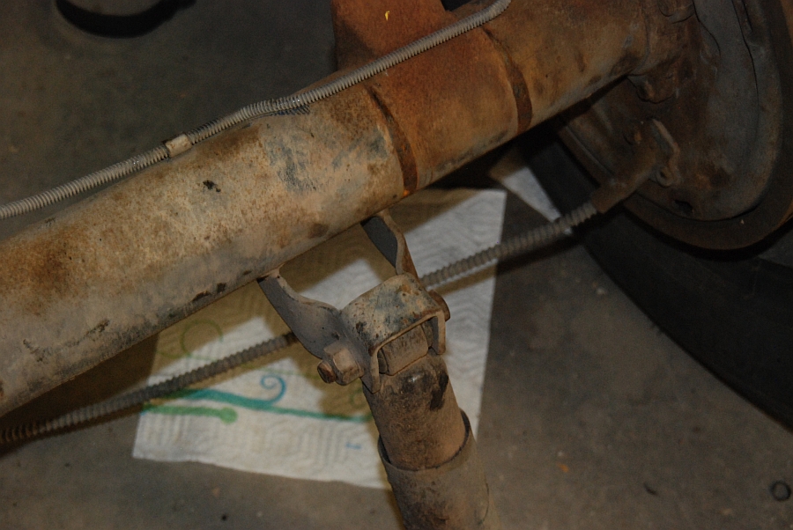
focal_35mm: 82
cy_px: 265
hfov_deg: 24.6
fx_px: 1819
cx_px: 396
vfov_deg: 16.6
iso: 1000
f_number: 5.3
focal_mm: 55
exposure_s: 1/20
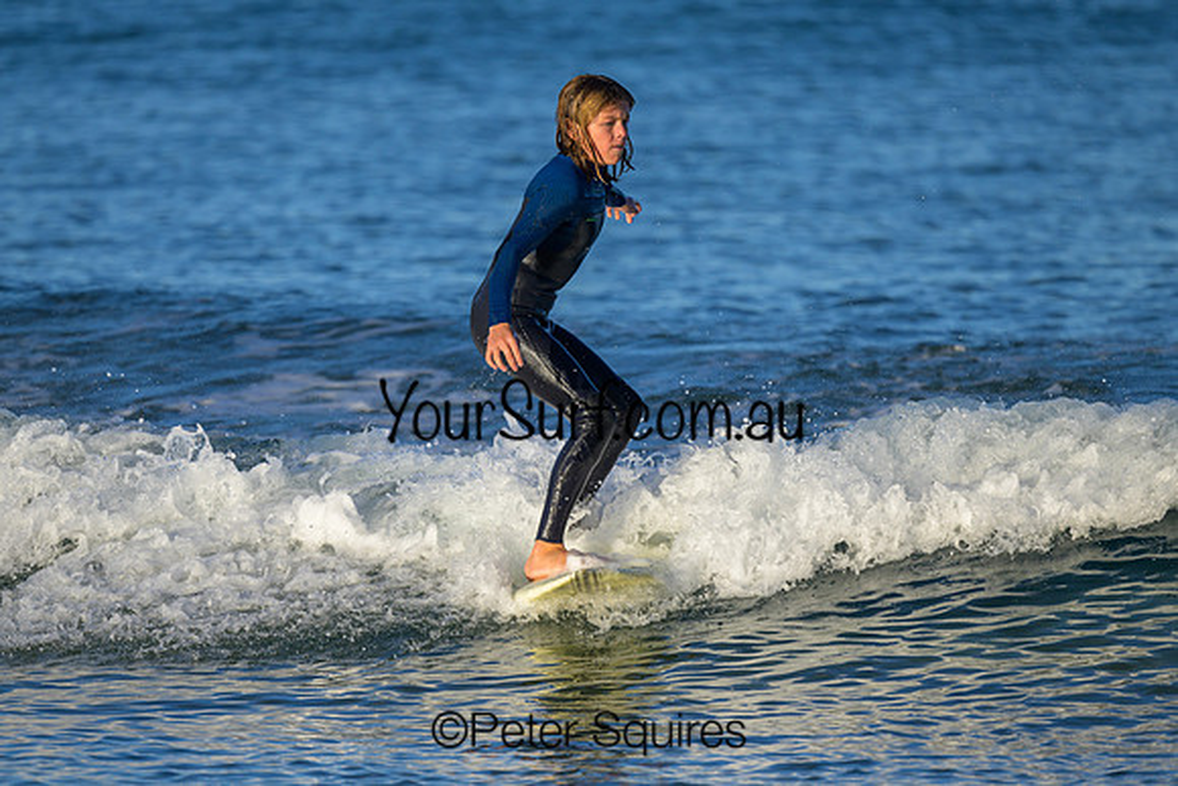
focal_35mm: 800
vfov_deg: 1.7
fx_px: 26183
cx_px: 589
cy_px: 393
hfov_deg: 2.6
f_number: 6.3
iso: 250
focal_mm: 800
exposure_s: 1/1600
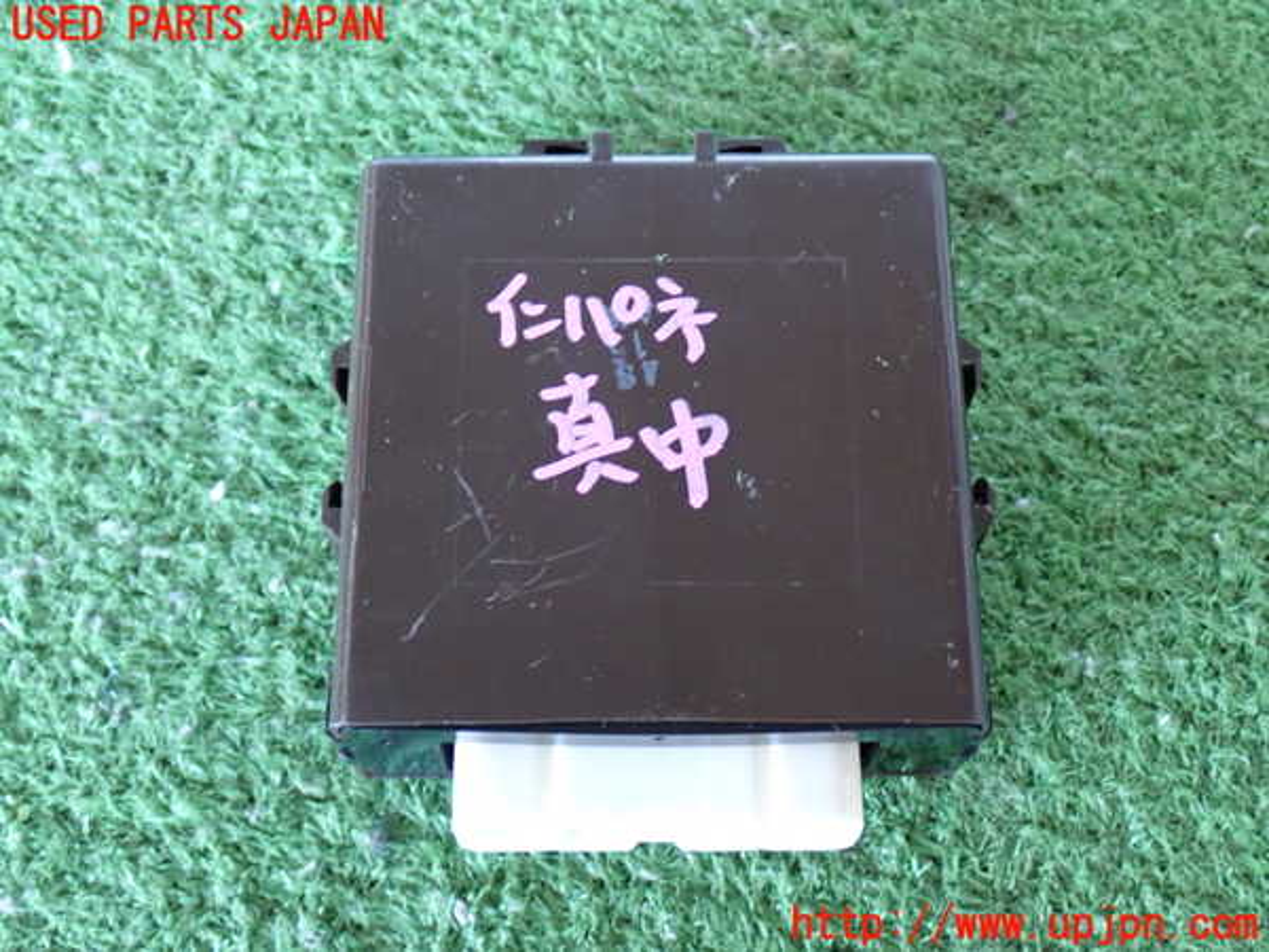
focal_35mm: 50
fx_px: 1833
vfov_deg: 29.1
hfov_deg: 38.2
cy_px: 476
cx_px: 634
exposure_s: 1/20
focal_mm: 9.01
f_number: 3.2
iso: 800
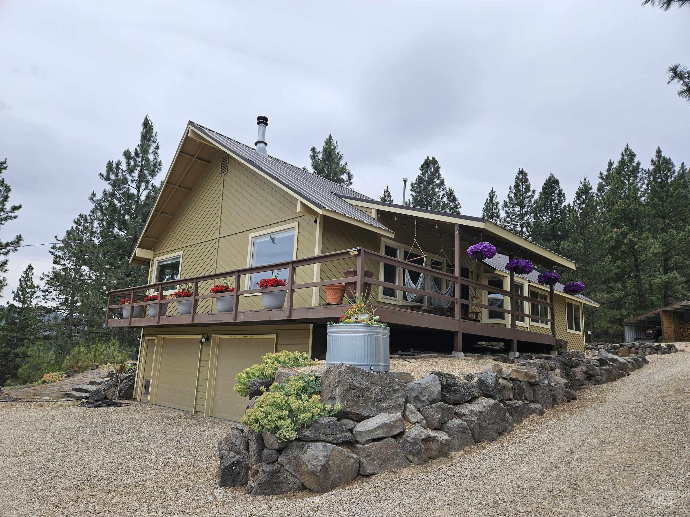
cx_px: 345
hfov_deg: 73.9
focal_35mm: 23
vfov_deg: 58.9
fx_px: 458
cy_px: 258
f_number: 1.8
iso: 25
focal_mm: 5.4
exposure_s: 1/2628
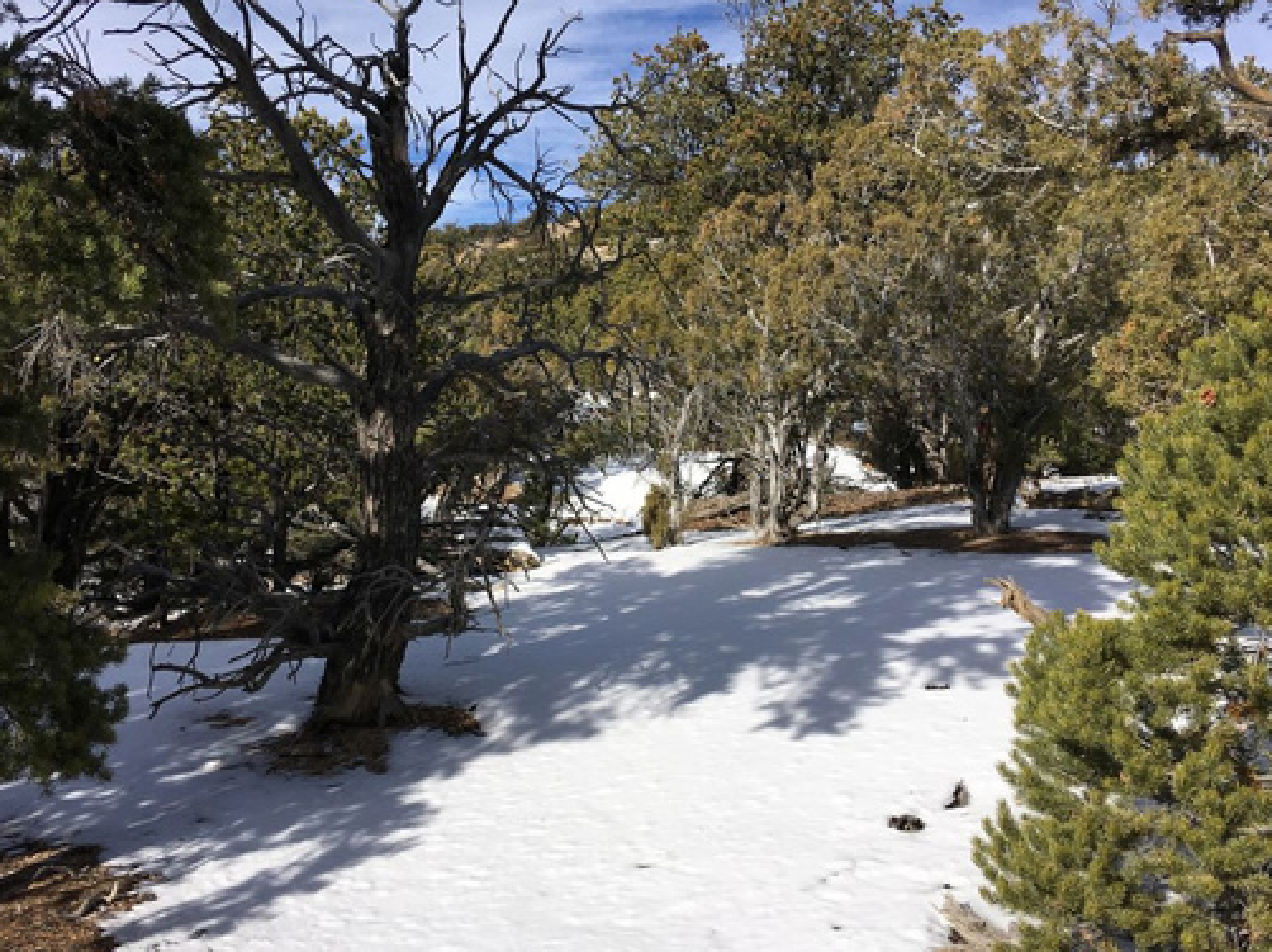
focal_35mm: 37
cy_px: 479
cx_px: 631
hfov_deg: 50.2
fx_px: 1359
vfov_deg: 38.6
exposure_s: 1/3077
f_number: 2.2
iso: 25
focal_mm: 4.15
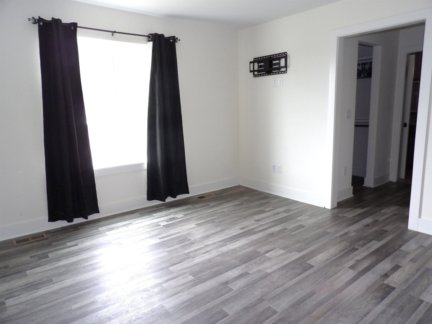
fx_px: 300
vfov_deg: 56.8
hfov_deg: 71.6
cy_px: 162
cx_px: 216
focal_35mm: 24
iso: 171
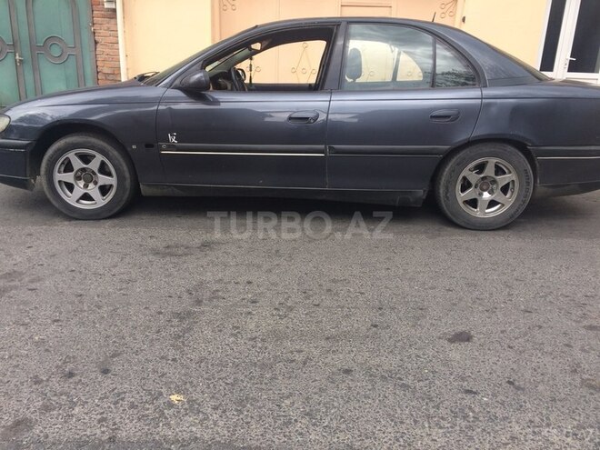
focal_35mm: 29
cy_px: 225
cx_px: 300
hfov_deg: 61.7
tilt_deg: -19.0
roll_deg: -0.4
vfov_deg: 48.2
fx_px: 503
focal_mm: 4.15
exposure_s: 1/50
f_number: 2.2
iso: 32
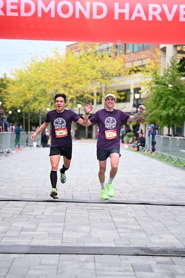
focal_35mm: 79
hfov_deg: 17.3
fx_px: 609
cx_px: 92
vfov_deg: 25.7
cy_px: 139
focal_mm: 79
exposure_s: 1/1250
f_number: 2.8
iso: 1250
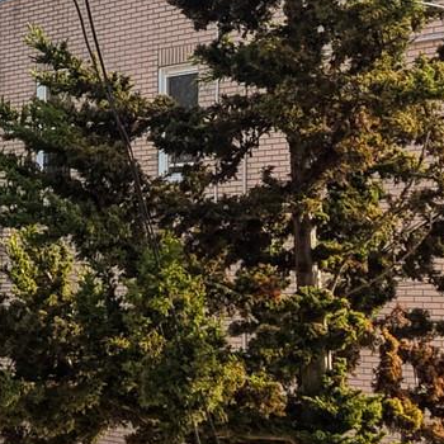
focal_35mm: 124
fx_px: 1799
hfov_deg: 12.7
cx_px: -369
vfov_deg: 14.1
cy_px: 213
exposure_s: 1/240
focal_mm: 8.67
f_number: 1.8
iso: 400
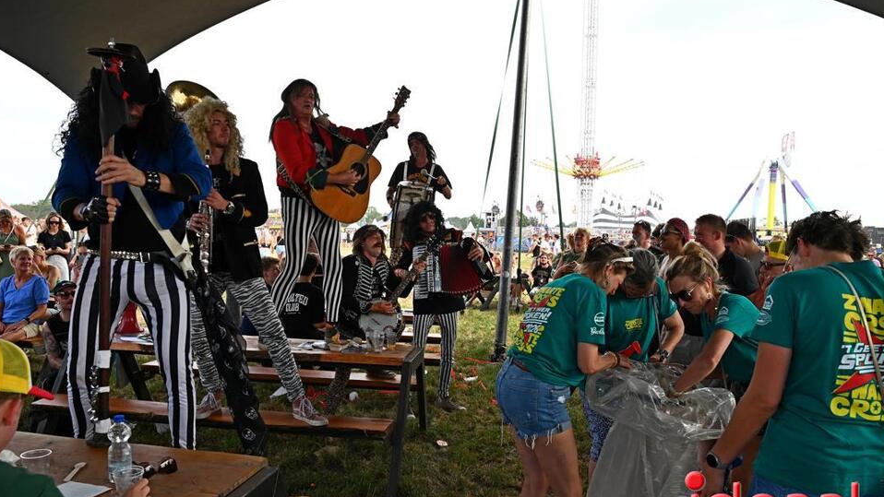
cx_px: 448
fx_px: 609
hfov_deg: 71.9
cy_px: 271
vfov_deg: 44.3
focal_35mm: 26
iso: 320
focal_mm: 24
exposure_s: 1/200
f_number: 7.1
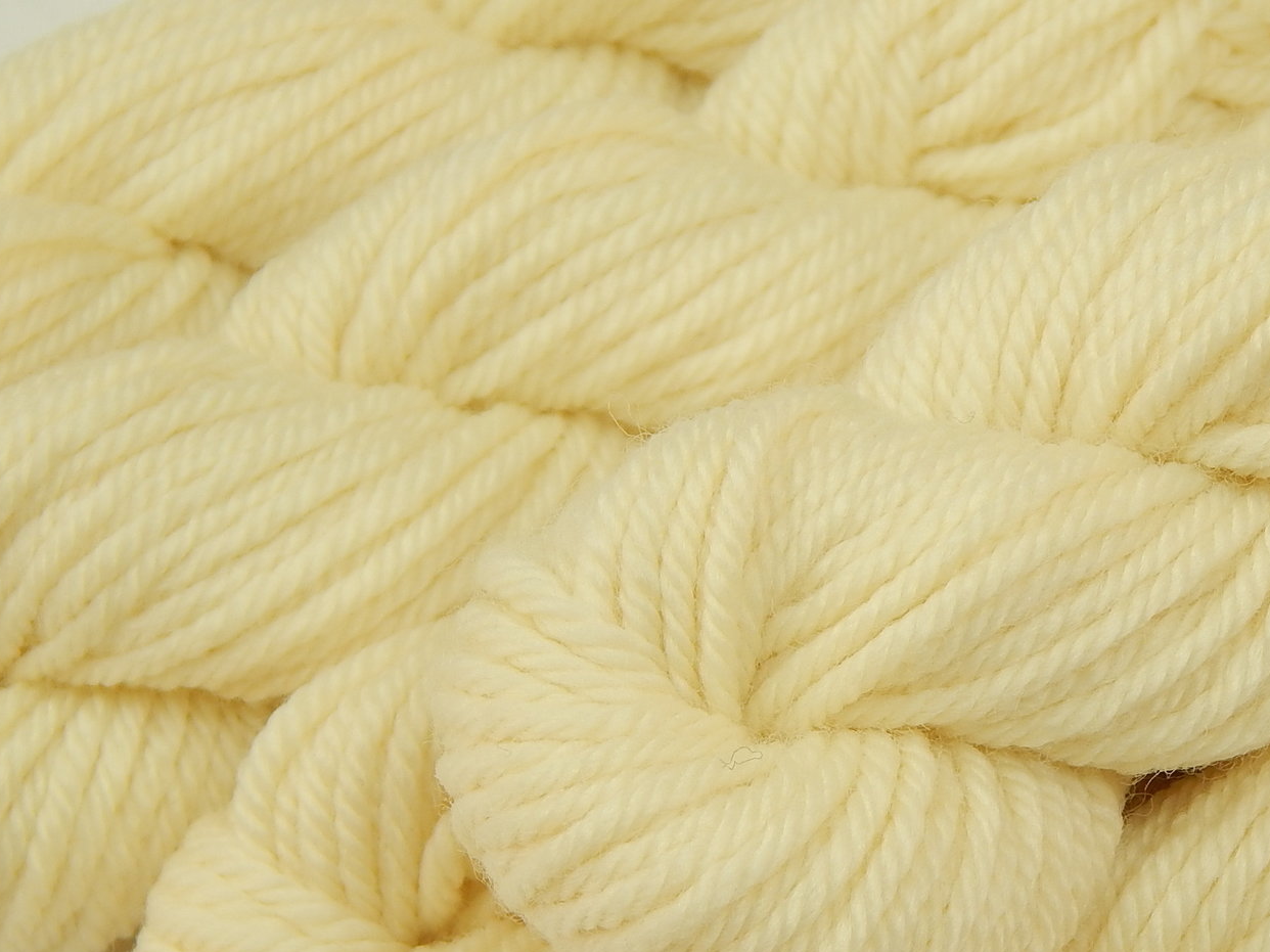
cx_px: 868
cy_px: 671
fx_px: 4879
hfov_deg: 14.8
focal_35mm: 133
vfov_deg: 11.1
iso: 125
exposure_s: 1/25
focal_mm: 15.3
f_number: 4.3
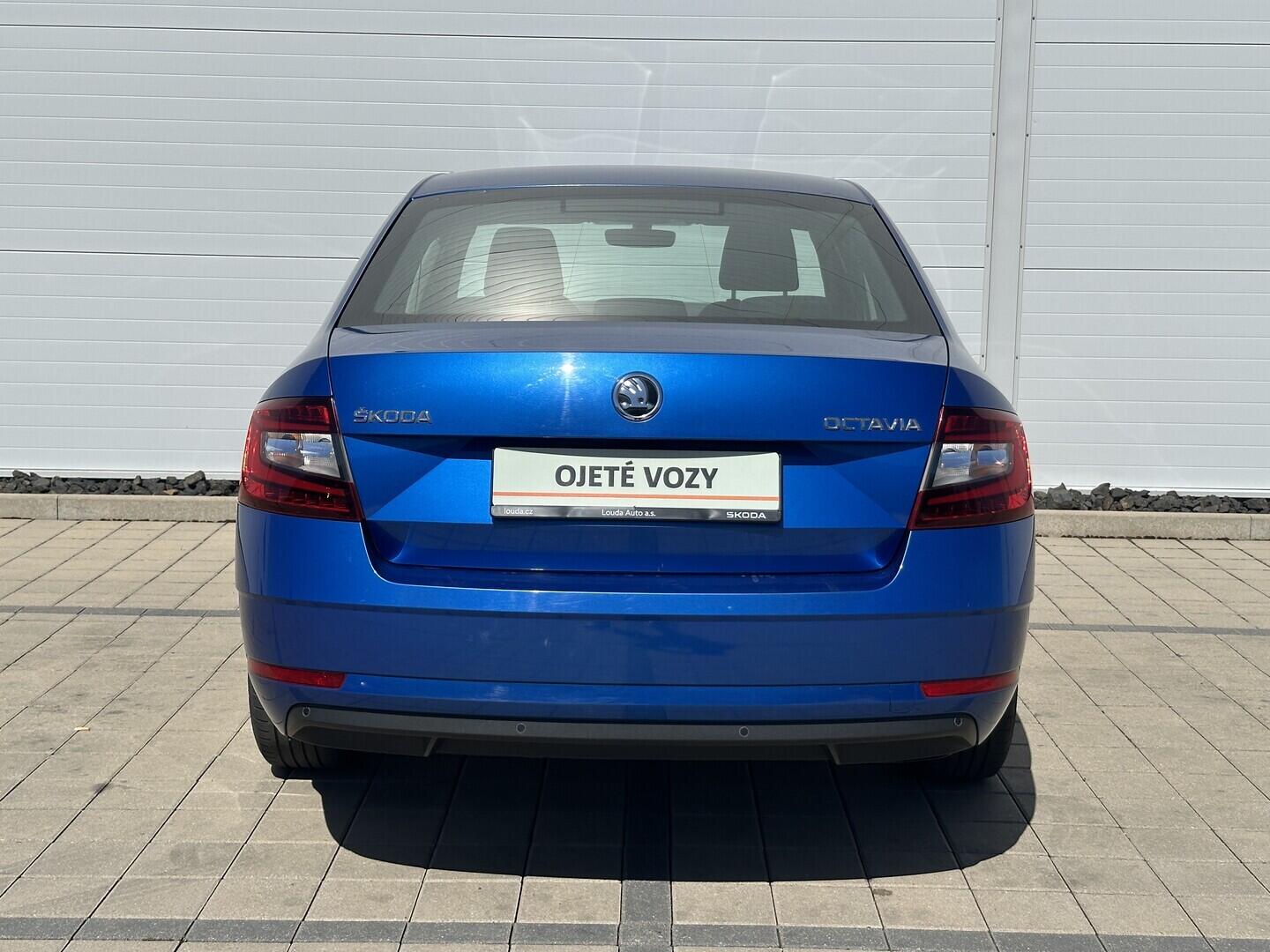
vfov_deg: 30.3
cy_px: 476
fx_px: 1761
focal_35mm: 48
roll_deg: -0.3
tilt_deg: -7.7
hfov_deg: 39.7
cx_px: 635
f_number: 1.78
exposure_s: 1/7092
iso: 64
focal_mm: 6.86
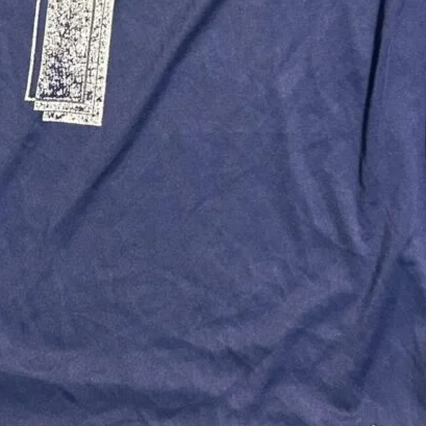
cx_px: 136
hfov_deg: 19.2
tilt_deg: -65.4
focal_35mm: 90
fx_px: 1253
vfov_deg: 18.8
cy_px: -1
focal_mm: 5.7
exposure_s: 1/50
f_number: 1.5
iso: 400
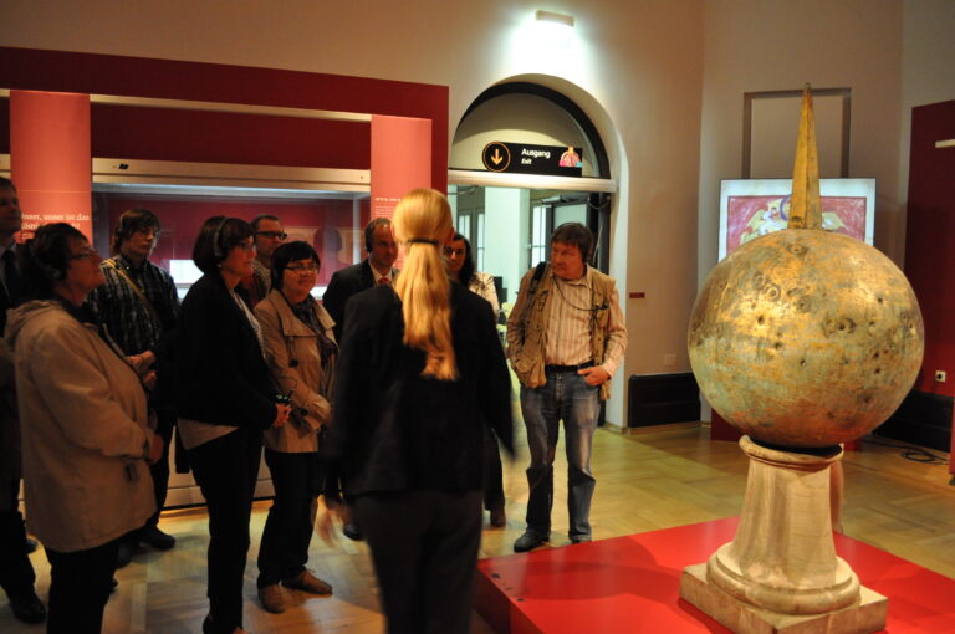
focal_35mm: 27
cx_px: 478
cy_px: 317
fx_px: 715
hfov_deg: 67.4
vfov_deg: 47.8
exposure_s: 1/6
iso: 1600
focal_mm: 18
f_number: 3.5
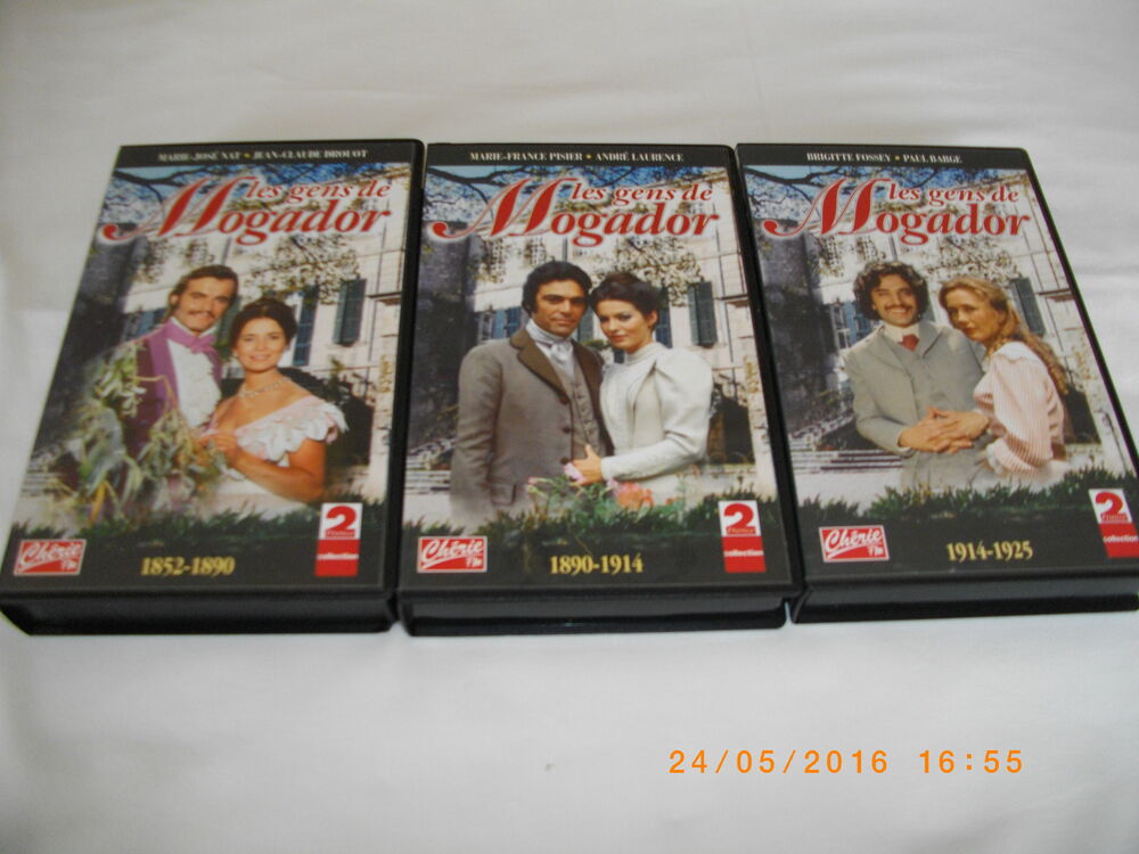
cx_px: 570
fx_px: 1053
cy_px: 427
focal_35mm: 32
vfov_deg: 44.2
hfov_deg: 56.8
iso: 142
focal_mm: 5.7
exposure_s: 1/125
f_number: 2.9
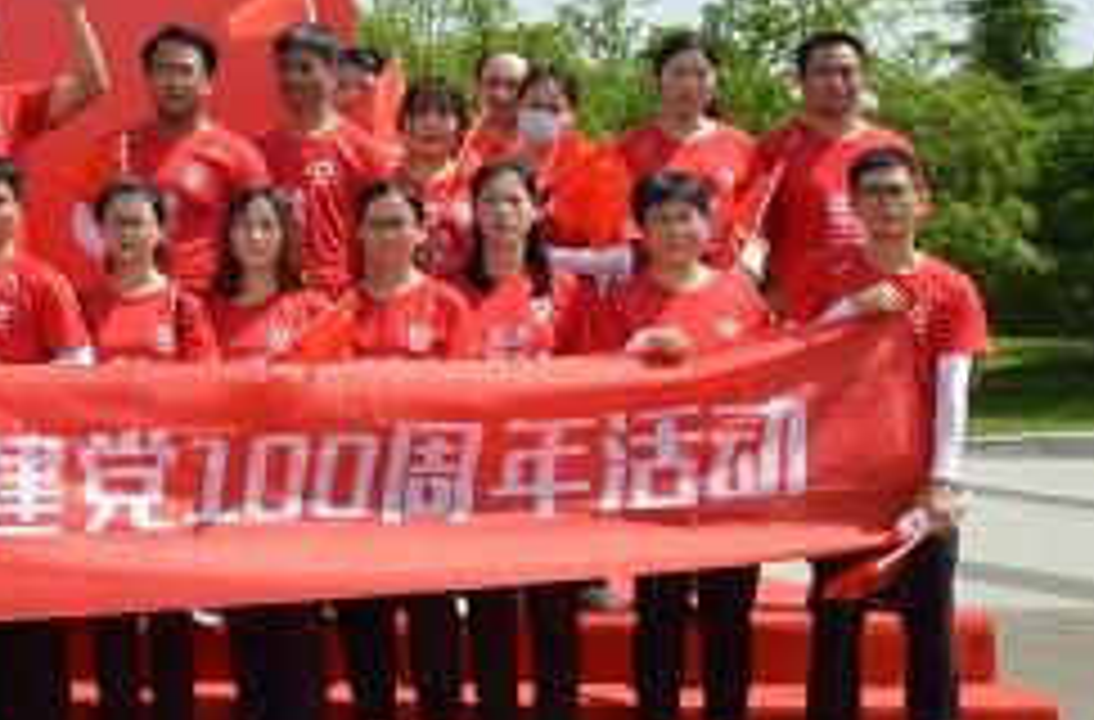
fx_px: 2694
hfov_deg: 20.1
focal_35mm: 89
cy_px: -47
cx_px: -491
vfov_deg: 14.9
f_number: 11
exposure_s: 1/500
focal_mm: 18
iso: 400
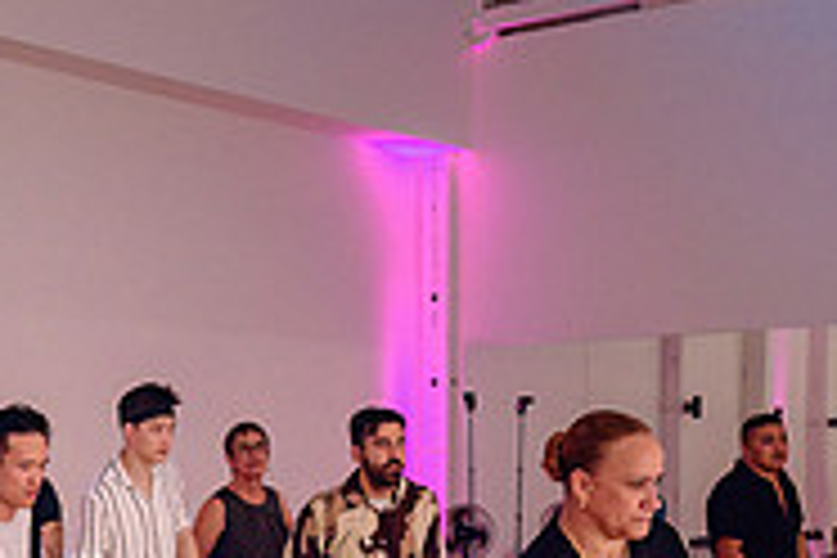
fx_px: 1744
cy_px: 578
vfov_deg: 17.7
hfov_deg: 25.8
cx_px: 32
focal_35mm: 75
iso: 1000
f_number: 4
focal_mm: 24
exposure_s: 1/100
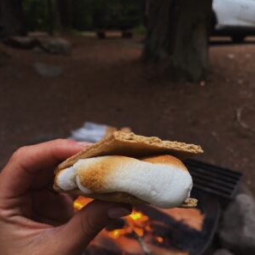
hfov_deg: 52.5
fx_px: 258
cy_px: 169
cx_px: 127
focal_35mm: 31
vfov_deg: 51.6
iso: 125
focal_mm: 4.25
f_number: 1.8
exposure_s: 1/60
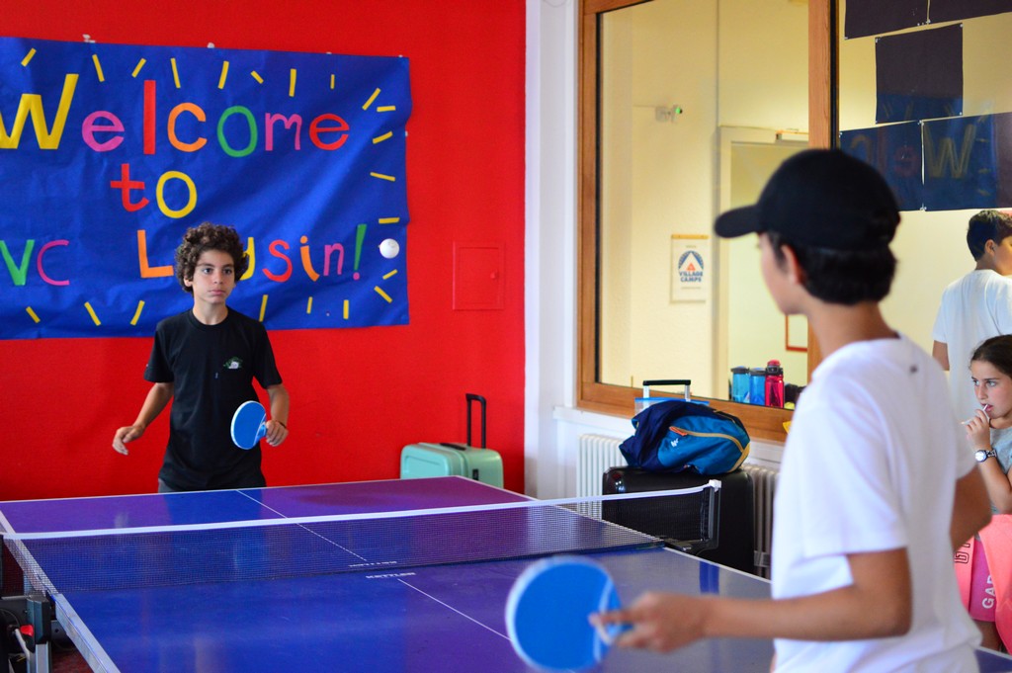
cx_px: 506
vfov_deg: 25.7
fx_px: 1475
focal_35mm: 52
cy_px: 336
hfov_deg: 37.9
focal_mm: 35
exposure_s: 1/125
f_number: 1.8
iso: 1600
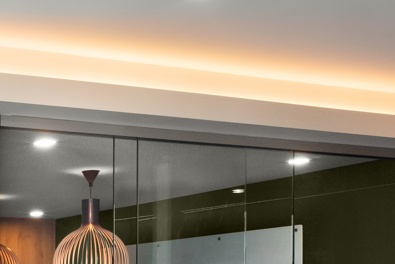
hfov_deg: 23.3
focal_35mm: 72
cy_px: 287
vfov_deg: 18.3
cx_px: -175
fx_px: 790
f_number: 22
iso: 800
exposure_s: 1/2
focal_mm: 24
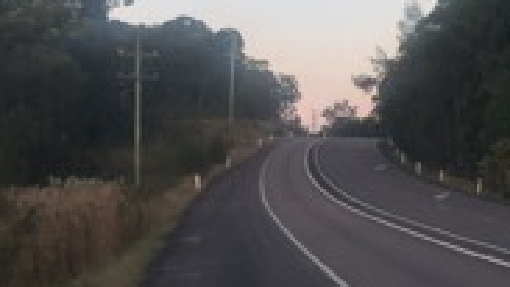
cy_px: 81
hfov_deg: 23.3
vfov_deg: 13.4
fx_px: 1217
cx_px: 407
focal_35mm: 90
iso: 32
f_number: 2.2
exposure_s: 1/60
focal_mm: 4.15
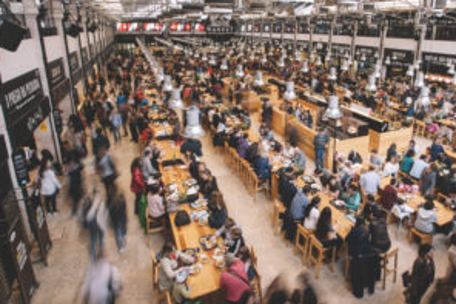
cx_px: 288
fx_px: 291
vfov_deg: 54.3
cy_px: 110
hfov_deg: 74.7
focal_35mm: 23
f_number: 18
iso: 400
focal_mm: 17
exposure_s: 1
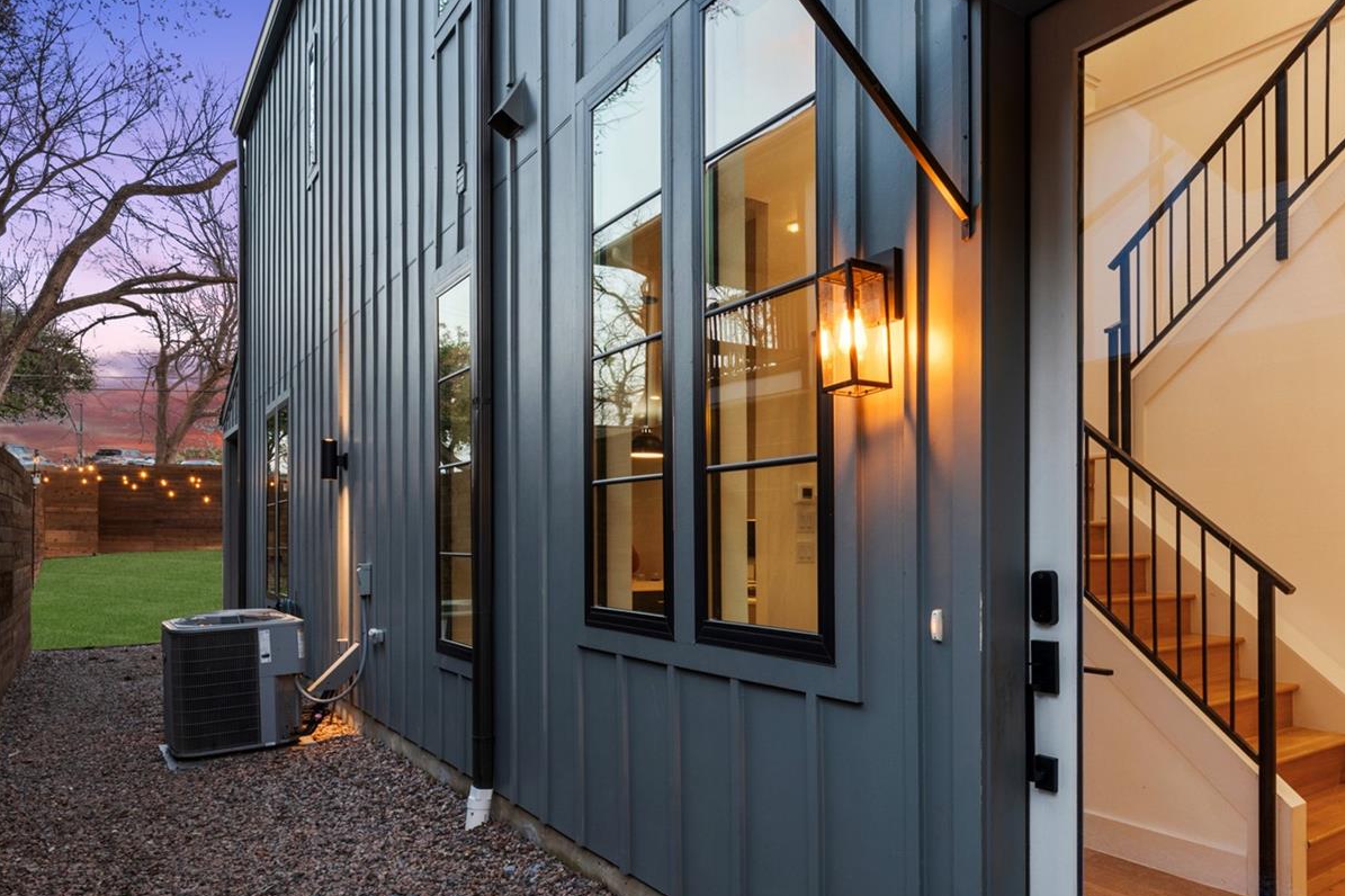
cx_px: 861
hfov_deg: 72.2
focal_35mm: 24
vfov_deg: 52.7
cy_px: 545
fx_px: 896
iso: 400
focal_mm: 14
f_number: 16
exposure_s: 2
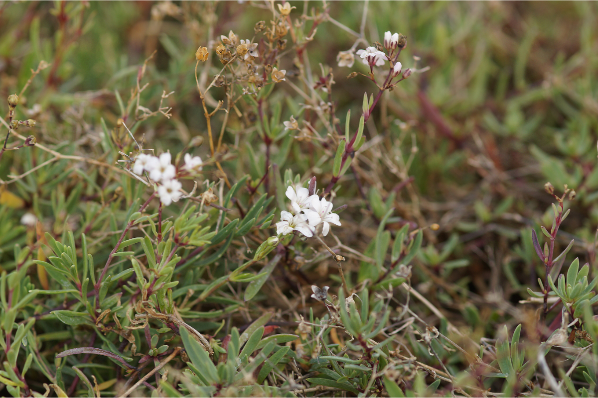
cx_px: 299
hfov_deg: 13.7
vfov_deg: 9.1
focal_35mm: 150
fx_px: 2491
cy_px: 199
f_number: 4
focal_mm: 100
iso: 100
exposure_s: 1/160
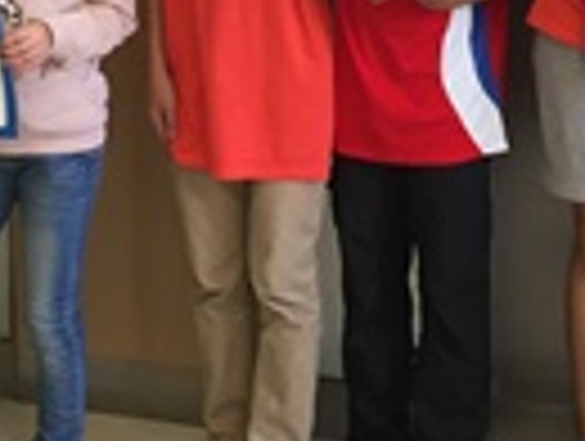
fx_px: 1761
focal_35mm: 104
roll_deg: +1.2
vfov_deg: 13.8
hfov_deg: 18.8
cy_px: -112
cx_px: 416
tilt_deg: -5.6
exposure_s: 1/33
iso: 50
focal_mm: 4.15
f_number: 2.2
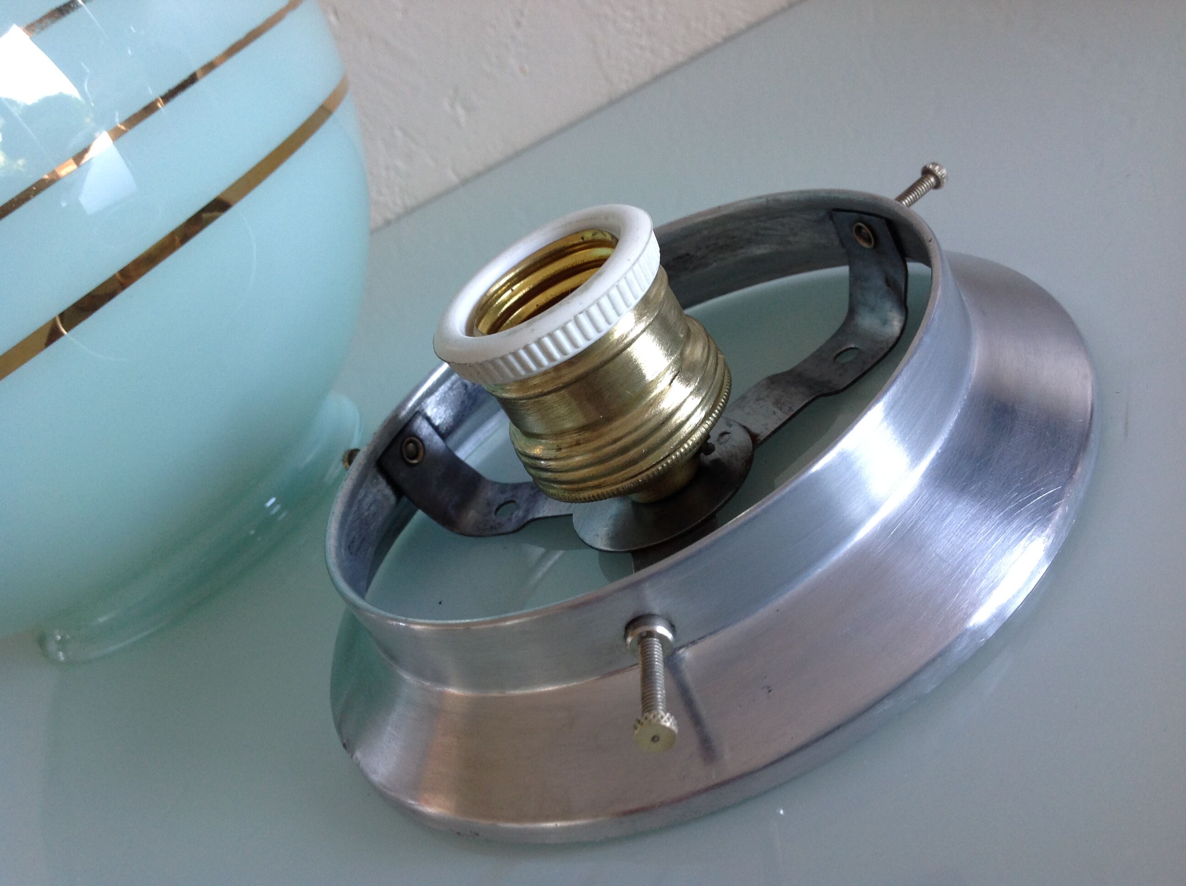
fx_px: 1197
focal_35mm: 35
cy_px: 443
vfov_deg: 40.6
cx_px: 593
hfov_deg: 52.7
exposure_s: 1/15
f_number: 2.4
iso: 64
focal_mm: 4.28
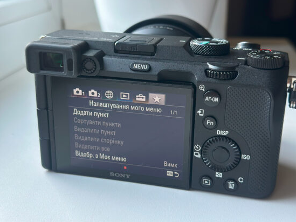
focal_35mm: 49
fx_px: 419
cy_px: 112
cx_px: 150
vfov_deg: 29.6
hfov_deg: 38.9
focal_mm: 6.86
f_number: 1.78
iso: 100
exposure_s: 1/121
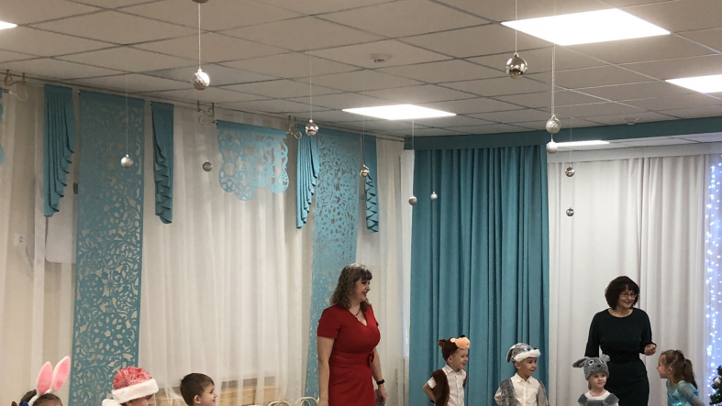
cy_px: 330
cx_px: 447
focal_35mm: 62
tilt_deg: -5.1
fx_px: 1187
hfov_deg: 33.7
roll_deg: +0.1
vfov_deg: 19.2
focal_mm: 3.99
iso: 40
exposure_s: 1/33
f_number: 1.8
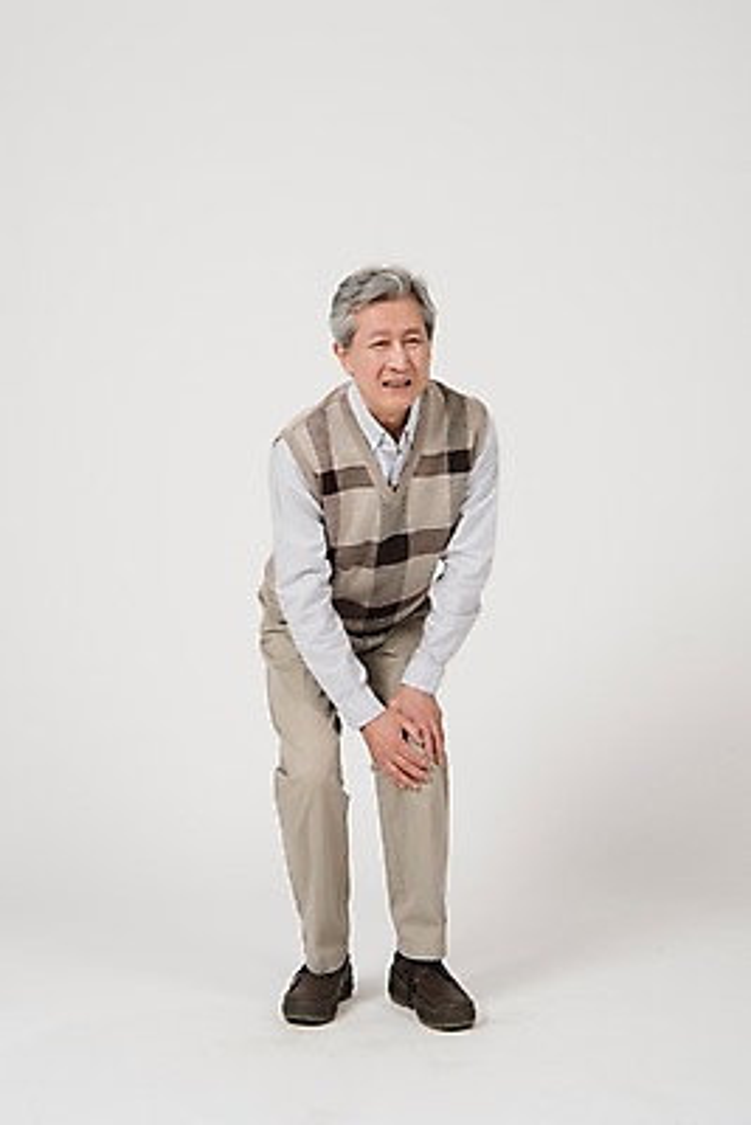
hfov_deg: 27.0
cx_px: 376
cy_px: 562
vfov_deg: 39.6
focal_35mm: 50
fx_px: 1563
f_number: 11
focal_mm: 50
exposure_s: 1/125
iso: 100
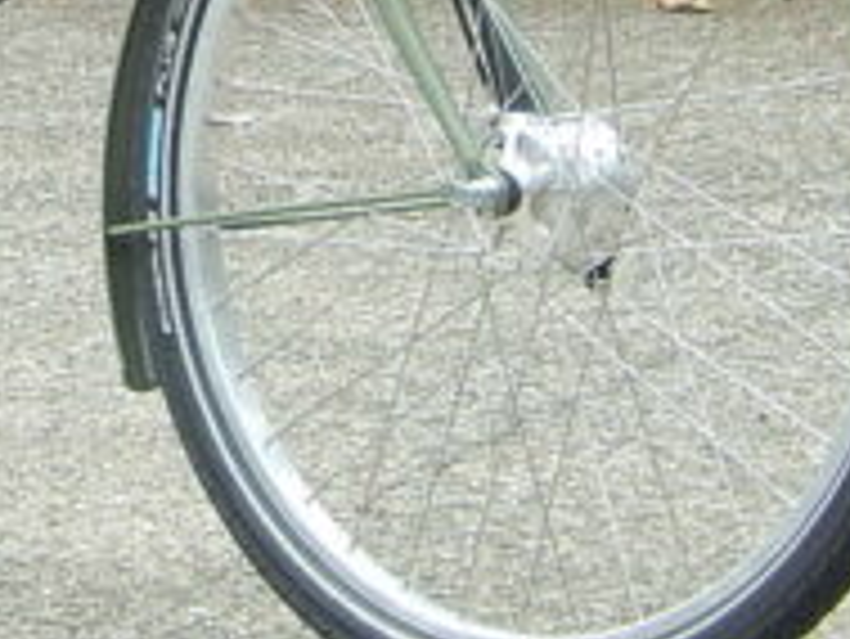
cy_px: -140
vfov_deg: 3.7
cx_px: 9
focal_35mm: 397
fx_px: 9755
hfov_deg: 5.0
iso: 125
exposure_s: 1/60
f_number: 5.6
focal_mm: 24.1
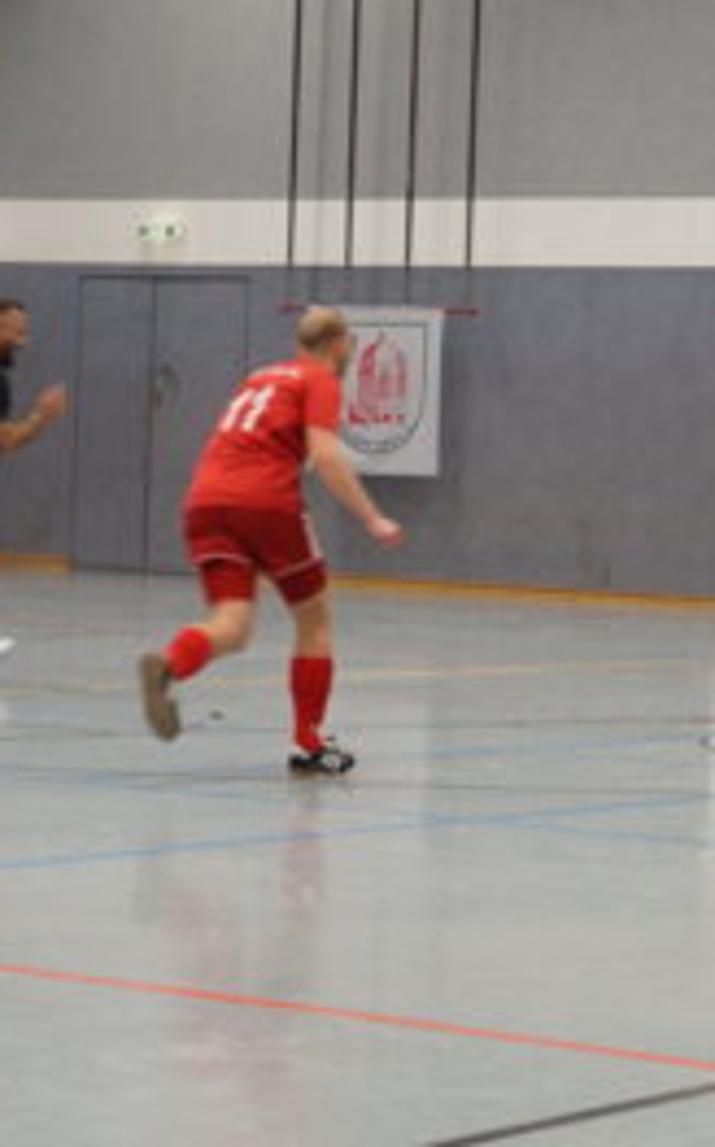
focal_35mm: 128
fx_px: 3990
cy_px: 576
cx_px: 401
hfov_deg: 10.2
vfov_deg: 16.4
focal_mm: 55
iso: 1600
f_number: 5.6
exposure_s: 1/100
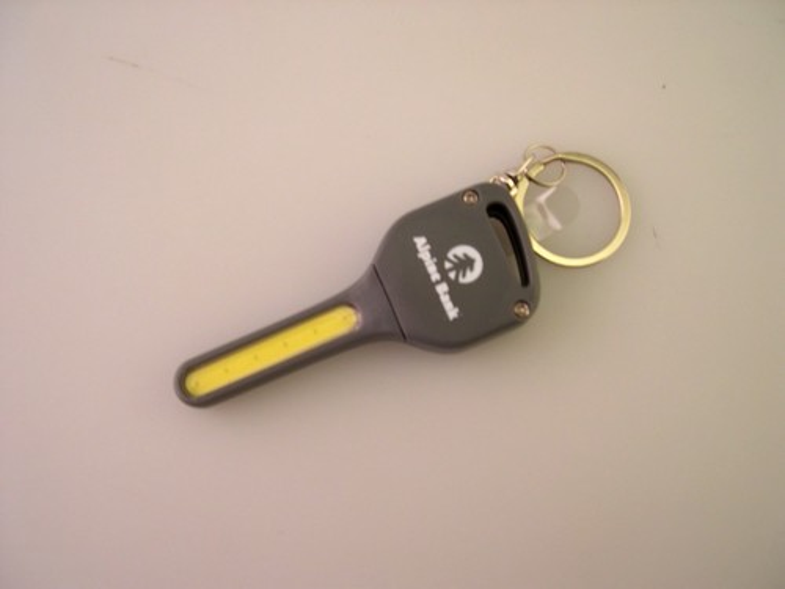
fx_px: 862
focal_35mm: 38
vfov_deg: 37.7
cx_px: 392
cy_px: 294
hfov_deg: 49.0
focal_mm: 8
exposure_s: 1/148
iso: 100
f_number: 2.8
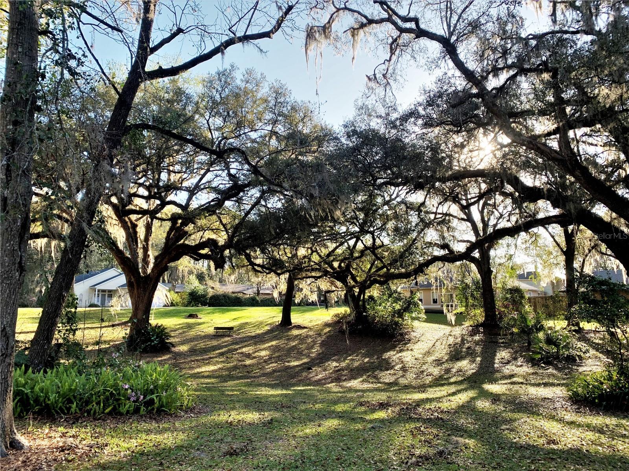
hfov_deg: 67.3
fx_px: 472
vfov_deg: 53.1
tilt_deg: +7.8
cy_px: 236
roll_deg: +0.0
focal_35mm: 26
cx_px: 314
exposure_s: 1/412
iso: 25
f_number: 1.8
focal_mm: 4.25
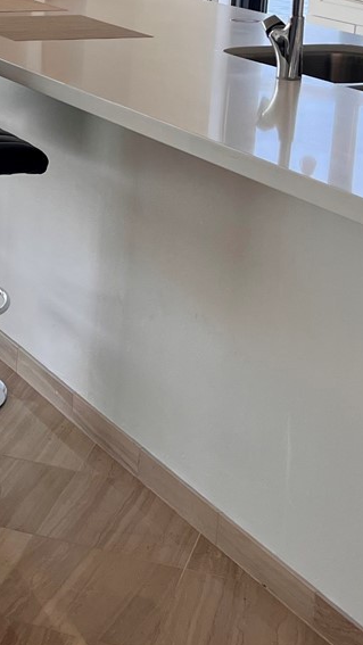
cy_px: 97
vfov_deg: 25.9
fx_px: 1369
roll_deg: -2.2
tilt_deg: -11.5
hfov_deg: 14.8
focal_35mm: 80
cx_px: -22
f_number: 1.6
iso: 40
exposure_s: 1/220
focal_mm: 5.1
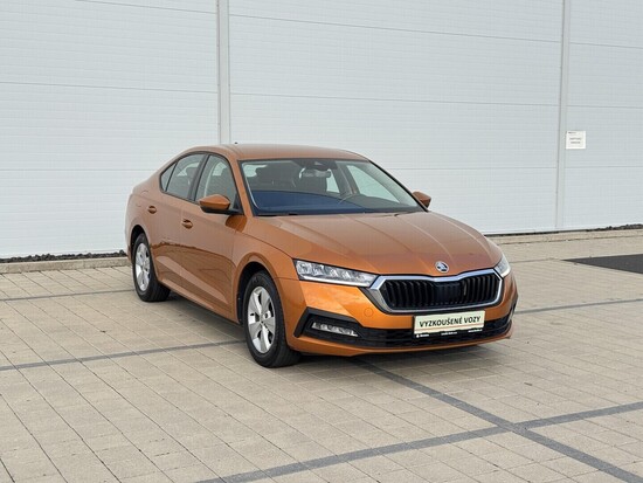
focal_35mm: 48
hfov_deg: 39.6
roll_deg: +0.0
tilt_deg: -5.9
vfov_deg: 30.3
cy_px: 242
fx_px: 892
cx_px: 322
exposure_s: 1/1287
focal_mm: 6.76
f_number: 1.78
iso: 64
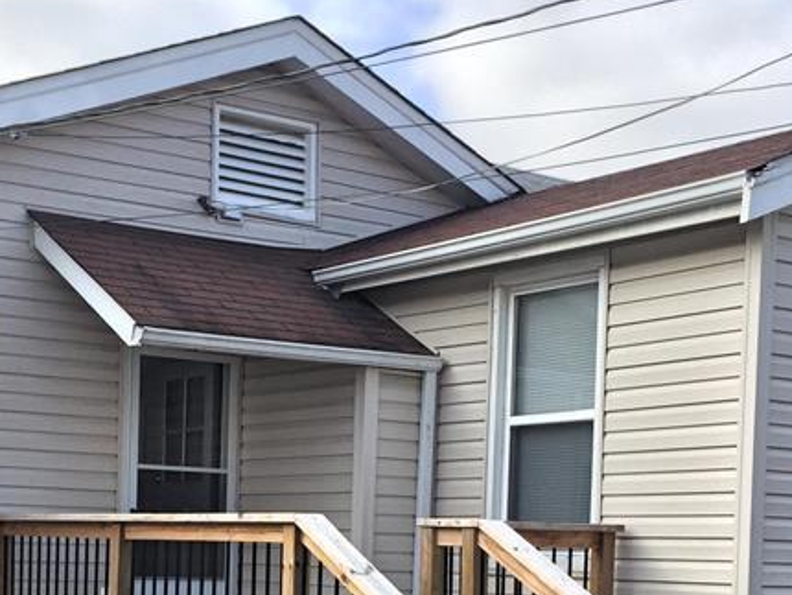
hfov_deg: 28.0
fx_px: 1580
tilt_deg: -1.3
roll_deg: -0.9
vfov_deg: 20.6
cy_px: 602
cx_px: 280
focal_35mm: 69
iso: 32
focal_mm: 4.15
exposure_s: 1/760
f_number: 2.2
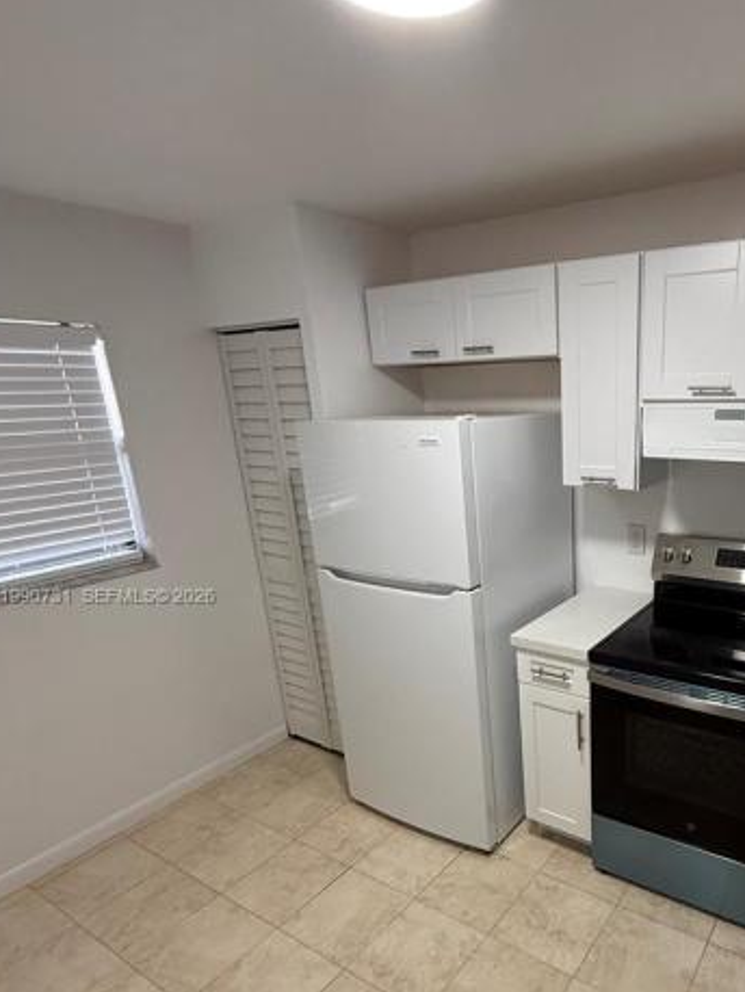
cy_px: 598
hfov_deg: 58.0
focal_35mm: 22
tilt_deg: -18.1
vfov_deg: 75.5
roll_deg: +0.8
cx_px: 559
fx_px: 631
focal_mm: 2.22
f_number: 2.2
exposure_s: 1/120
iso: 250
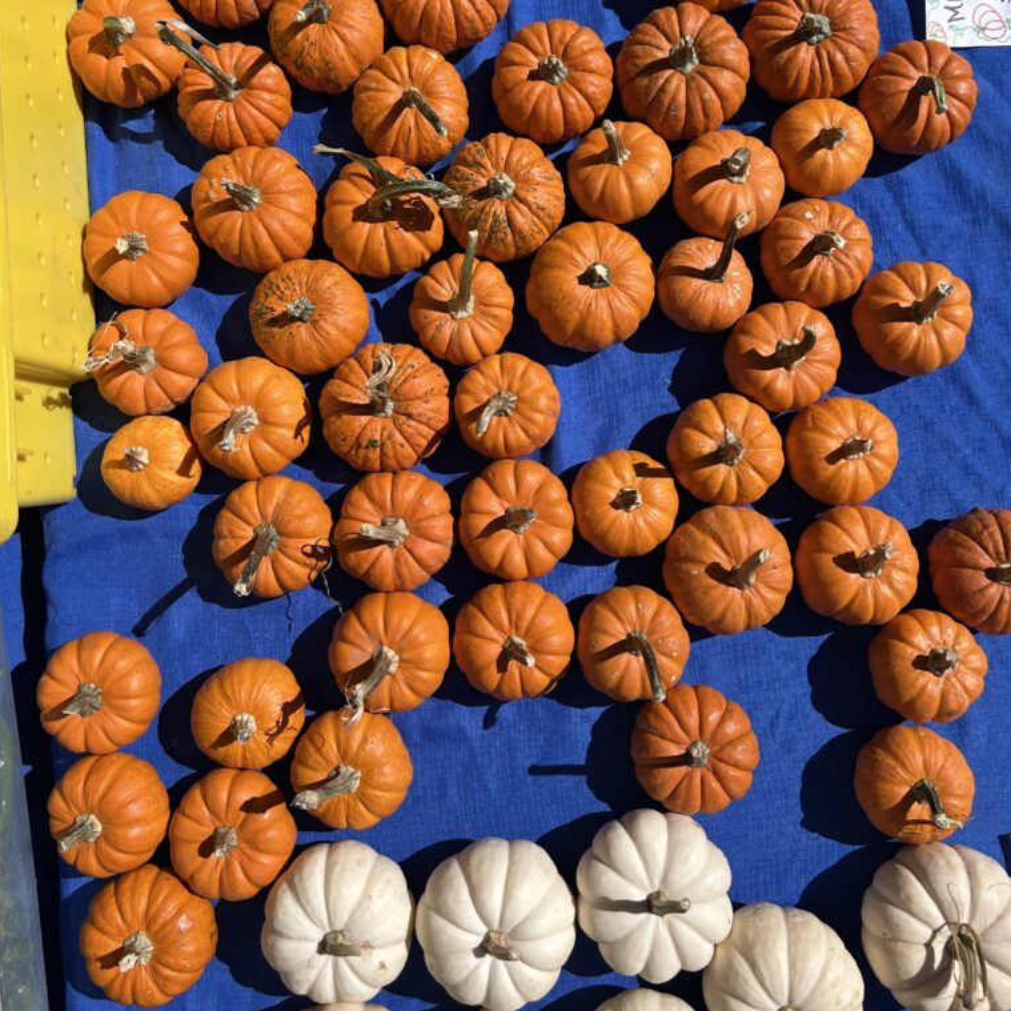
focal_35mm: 31
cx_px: 509
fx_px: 1024
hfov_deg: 52.5
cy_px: 416
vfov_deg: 52.3
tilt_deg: -86.6
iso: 50
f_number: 1.5
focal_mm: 5.7
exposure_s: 1/6211
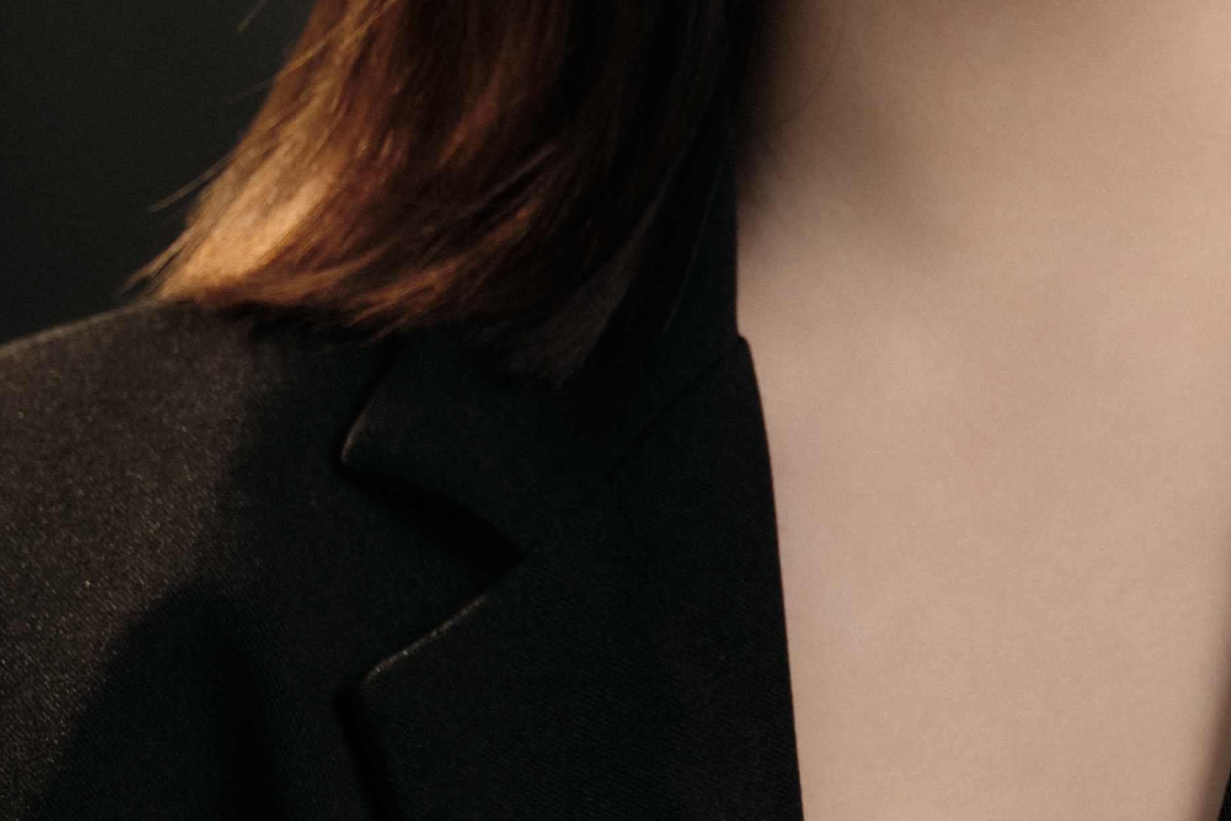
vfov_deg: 4.0
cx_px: 1932
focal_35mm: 345
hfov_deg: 5.9
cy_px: 273
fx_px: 11796
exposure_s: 1/125
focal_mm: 93.8
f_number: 4
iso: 400
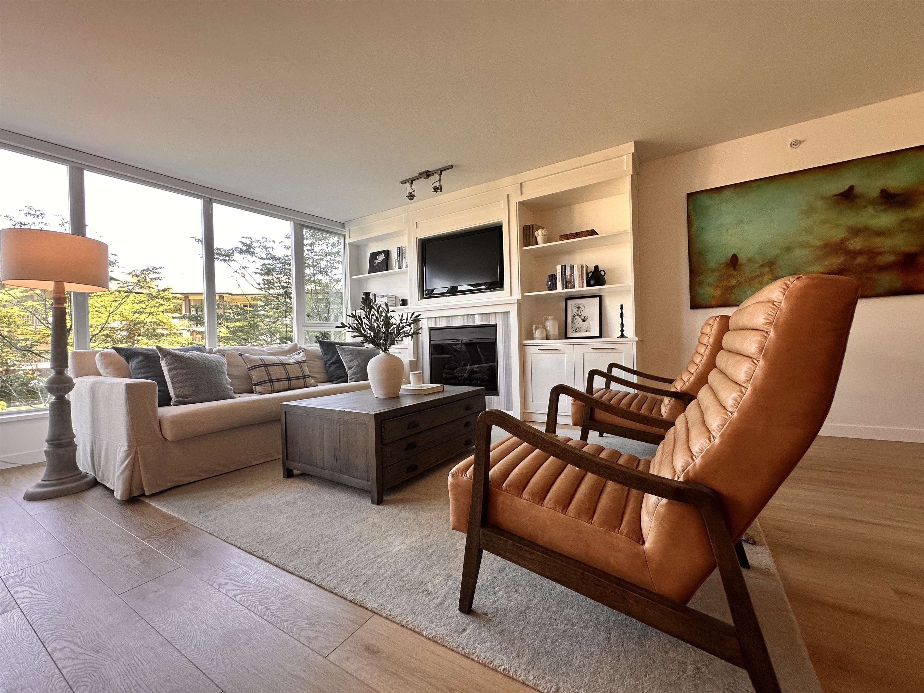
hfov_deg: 102.1
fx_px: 374
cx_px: 462
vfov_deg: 85.7
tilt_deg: +0.1
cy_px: 346
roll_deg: +1.3
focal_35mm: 14
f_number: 2.2
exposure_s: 1/120
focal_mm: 2.22
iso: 125
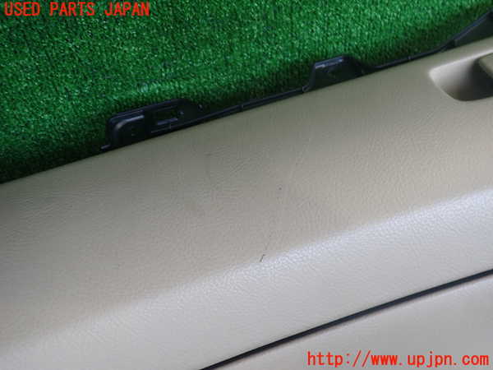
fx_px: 427
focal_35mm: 30
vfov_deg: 46.8
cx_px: 246
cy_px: 185
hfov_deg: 60.0
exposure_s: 1/125
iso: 200
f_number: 2.3
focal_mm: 5.4
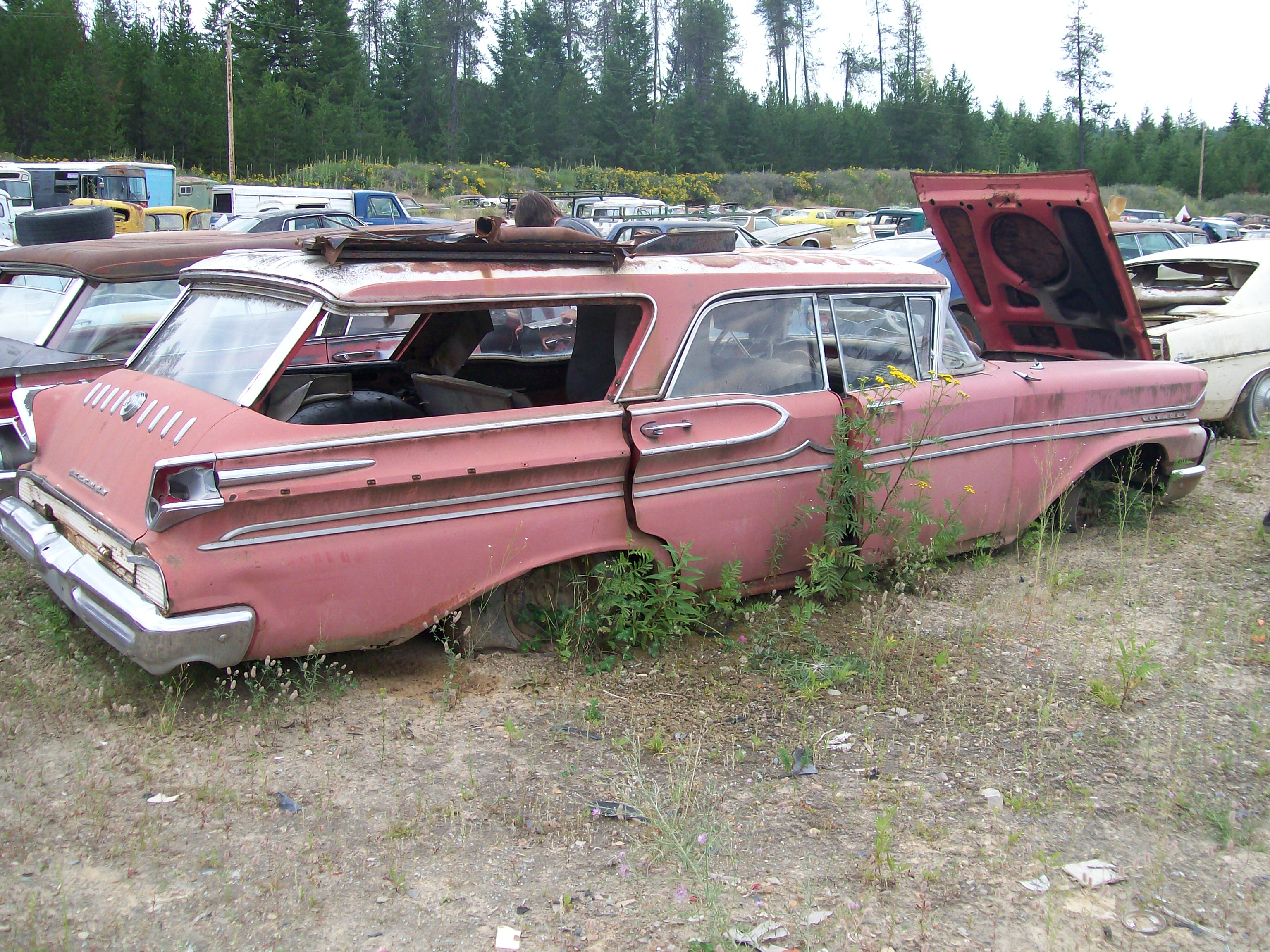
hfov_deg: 51.4
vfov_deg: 39.7
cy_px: 476
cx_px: 635
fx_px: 1321
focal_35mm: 36
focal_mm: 6
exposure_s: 1/424
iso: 80
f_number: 2.7
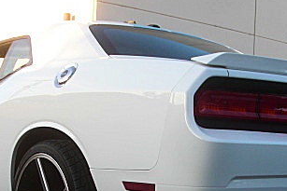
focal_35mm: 78
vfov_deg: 17.1
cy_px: 196
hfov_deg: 26.0
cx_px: 149
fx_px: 622
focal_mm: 6.3
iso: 50
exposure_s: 1/160
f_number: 2.8
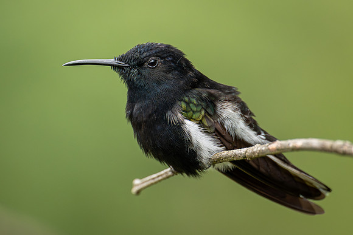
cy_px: 108
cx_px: 123
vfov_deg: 1.2
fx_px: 11174
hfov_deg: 1.8
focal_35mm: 1139
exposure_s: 1/1000
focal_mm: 560
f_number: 6.3
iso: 1400
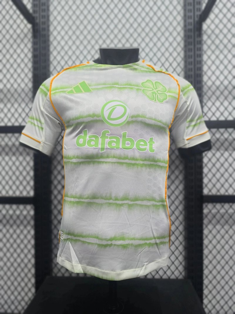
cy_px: 157
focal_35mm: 23
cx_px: 118
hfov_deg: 58.9
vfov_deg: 73.9
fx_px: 208
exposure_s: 1/50
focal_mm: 6.14
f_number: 1.65
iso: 500
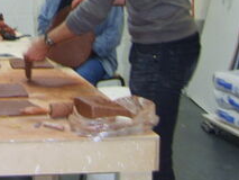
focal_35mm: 107
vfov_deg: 13.6
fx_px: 739
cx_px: -31
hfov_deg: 17.7
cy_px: -19
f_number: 2.8
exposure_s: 1/30
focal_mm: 7.8
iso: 72
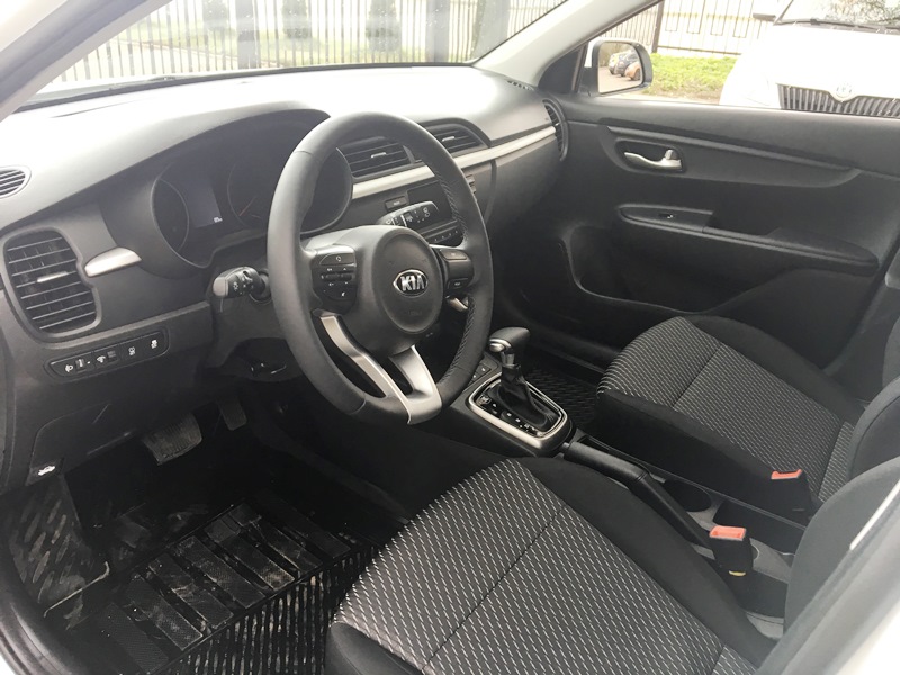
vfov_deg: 48.2
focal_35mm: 29
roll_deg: -2.6
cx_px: 450
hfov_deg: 61.7
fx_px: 754
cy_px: 338
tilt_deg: -25.2
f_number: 2.2
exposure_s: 1/33
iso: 32
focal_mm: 4.15
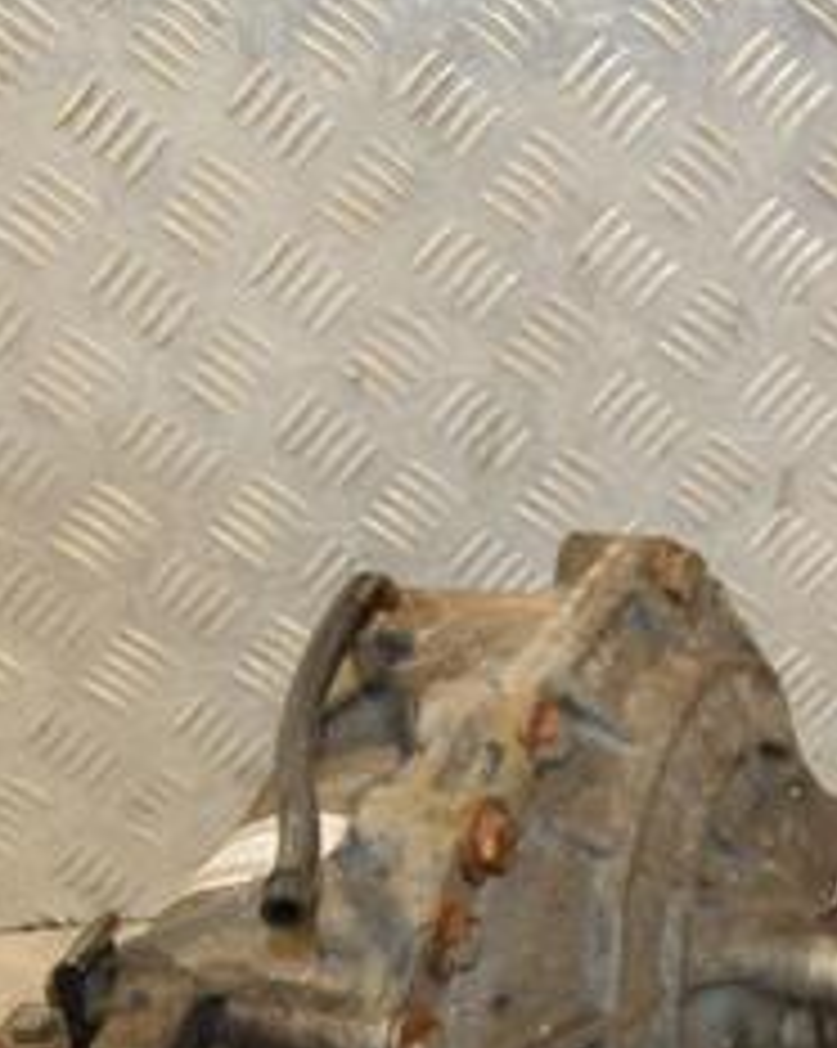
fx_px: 2697
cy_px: 882
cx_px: 828
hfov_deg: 17.3
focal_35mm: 87
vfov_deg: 21.6
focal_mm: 24
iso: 800
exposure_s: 1/200
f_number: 5
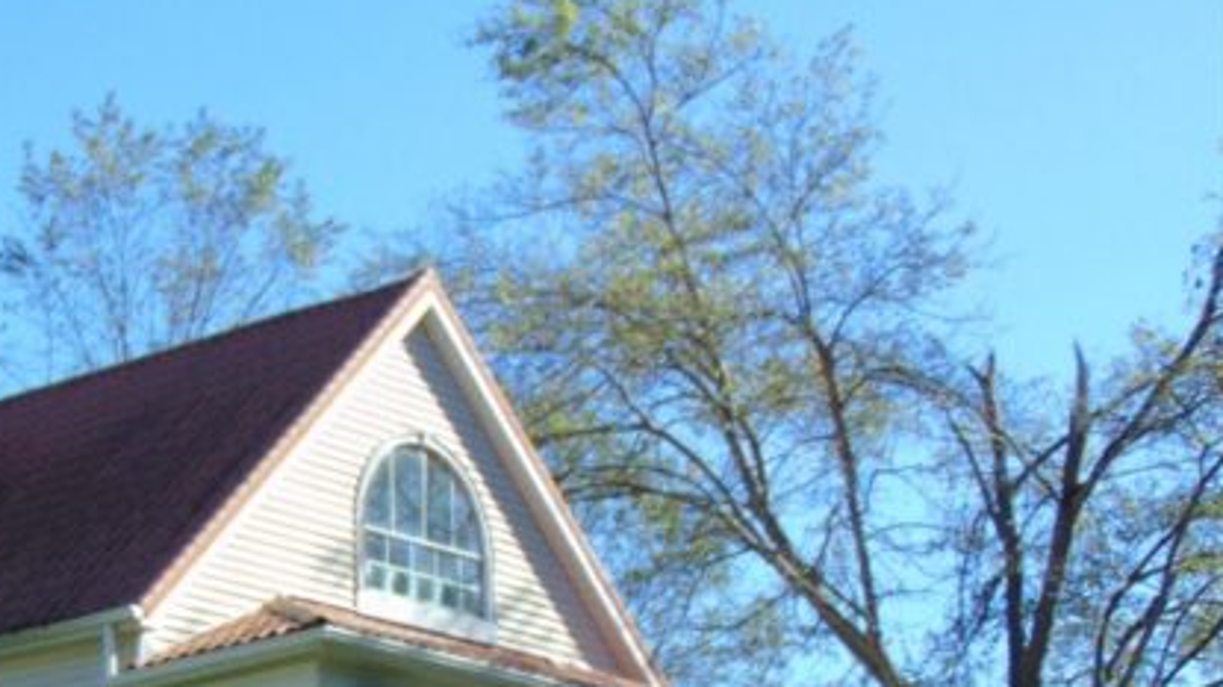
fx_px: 3404
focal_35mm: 105
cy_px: 775
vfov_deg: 11.3
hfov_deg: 19.9
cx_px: 50
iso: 80
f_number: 3.5
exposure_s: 1/500
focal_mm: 9
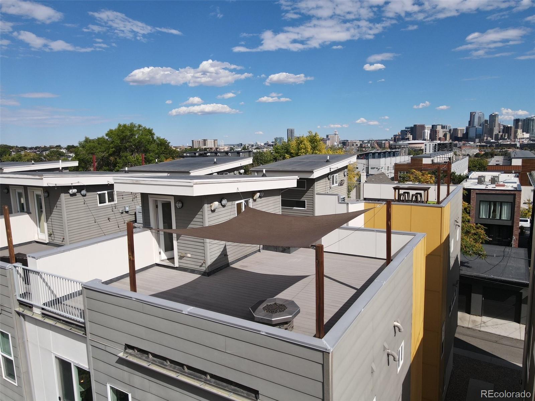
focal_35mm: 24
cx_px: 268
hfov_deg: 71.6
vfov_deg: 56.8
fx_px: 371
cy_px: 200
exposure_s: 1/1250
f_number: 2.8
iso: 100
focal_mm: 4.5
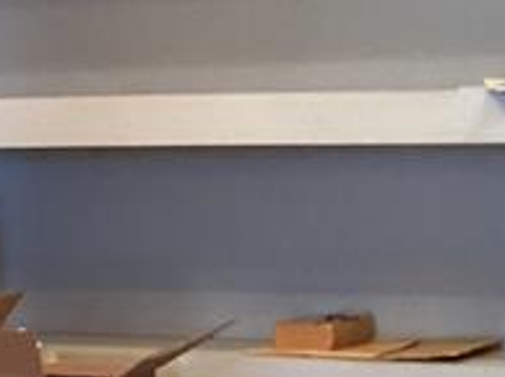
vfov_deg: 9.0
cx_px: -515
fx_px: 2390
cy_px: 413
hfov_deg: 11.0
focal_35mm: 164
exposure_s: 1/40
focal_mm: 3.3
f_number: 2.4
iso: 320
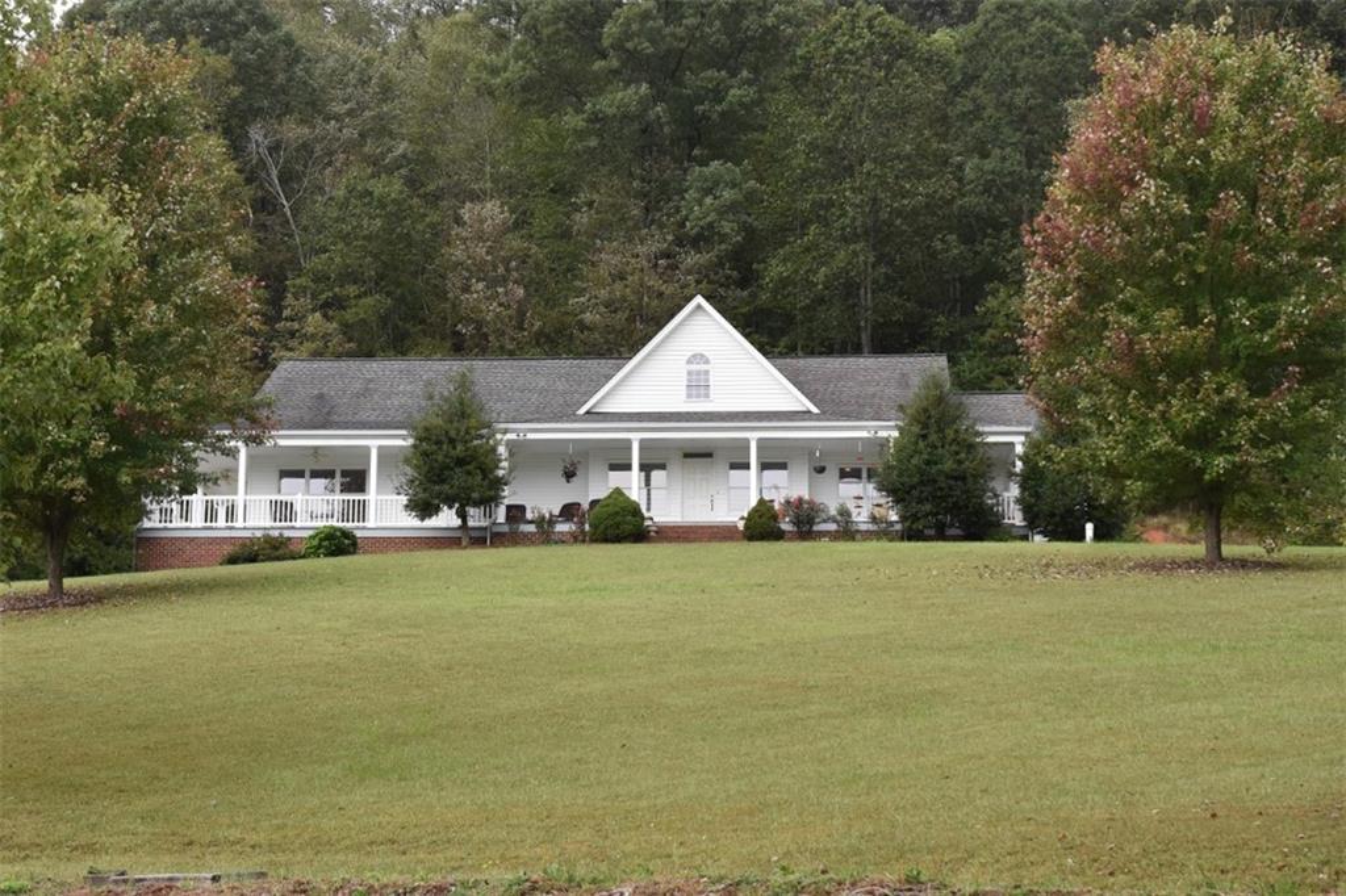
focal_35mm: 72
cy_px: 448
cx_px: 673
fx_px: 2691
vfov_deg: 18.9
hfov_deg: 28.1
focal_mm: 48
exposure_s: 1/500
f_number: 8
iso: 640
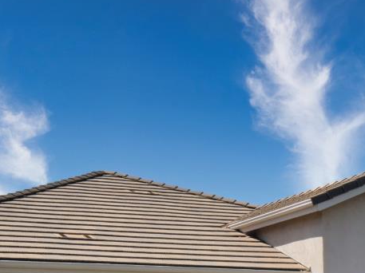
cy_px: 350
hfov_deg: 21.3
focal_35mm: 92
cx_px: 202
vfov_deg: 15.3
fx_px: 969
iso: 100
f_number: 9
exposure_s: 1/250
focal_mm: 14
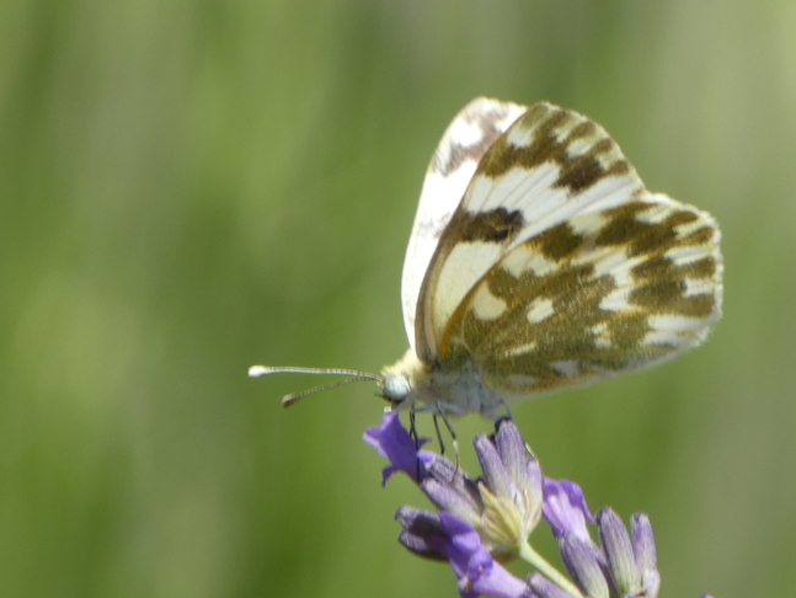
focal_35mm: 945
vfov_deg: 1.6
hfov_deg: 2.1
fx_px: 21743
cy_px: 305
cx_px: 504
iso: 80
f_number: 5.6
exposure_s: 1/100
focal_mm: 128.4
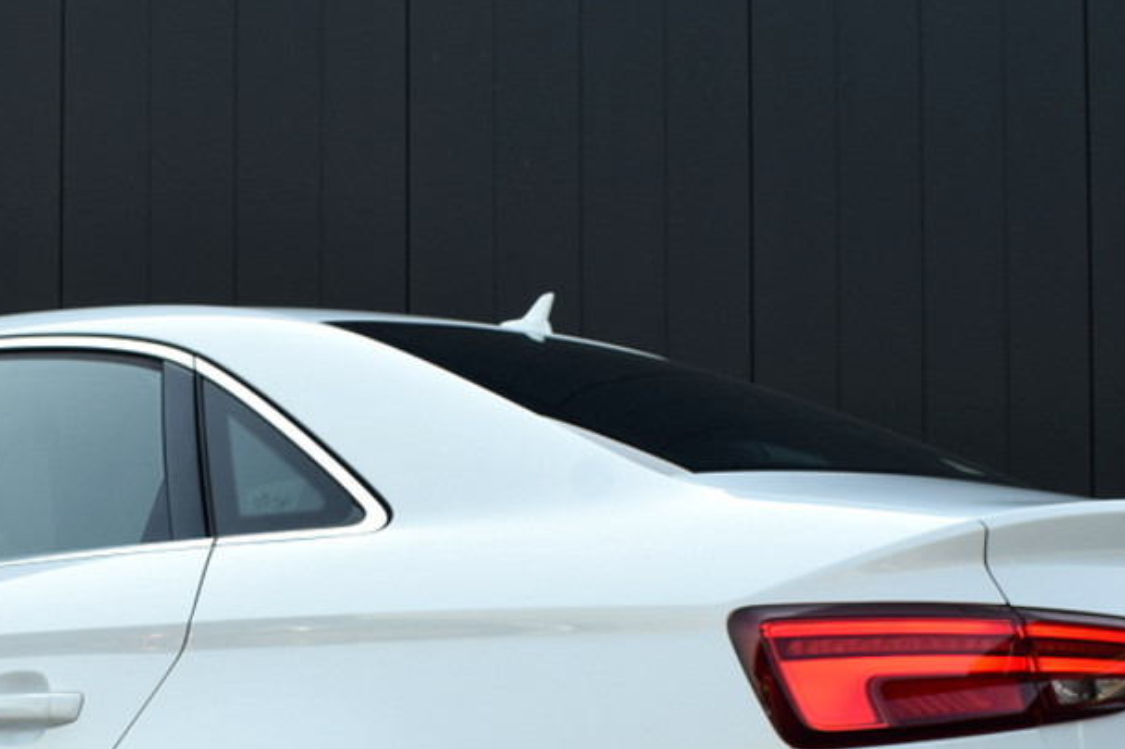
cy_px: 683
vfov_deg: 17.6
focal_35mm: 76
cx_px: 278
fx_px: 2374
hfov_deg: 26.3
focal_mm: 22
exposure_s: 1/250
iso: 360
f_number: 8
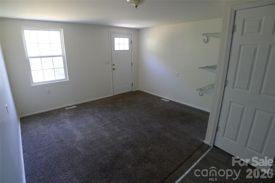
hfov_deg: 73.7
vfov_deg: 53.1
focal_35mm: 24
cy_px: 92
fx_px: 183
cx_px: 138
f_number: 2
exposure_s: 1/50
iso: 400
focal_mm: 5.1
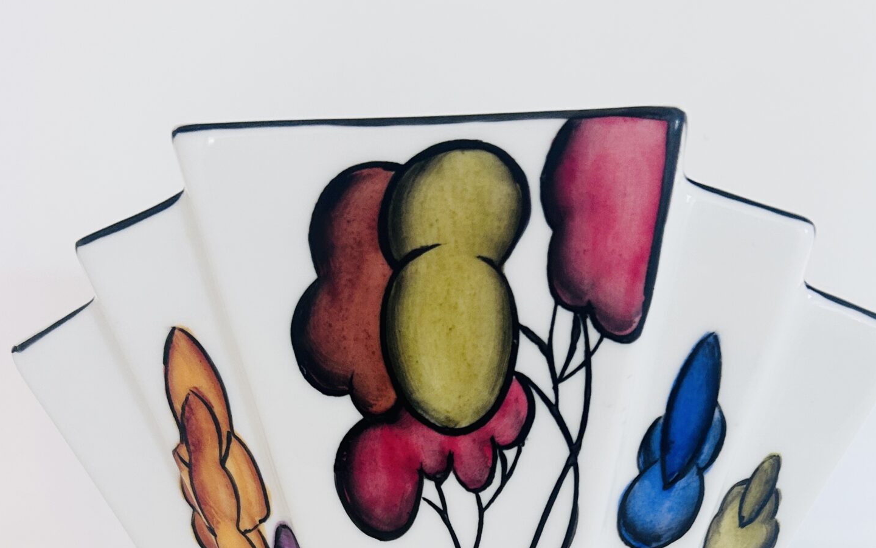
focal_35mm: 49
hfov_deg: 41.0
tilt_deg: -21.8
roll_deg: +2.0
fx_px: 1170
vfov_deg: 23.9
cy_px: 667
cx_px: 483
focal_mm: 5.7
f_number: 1.5
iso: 125
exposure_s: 1/67
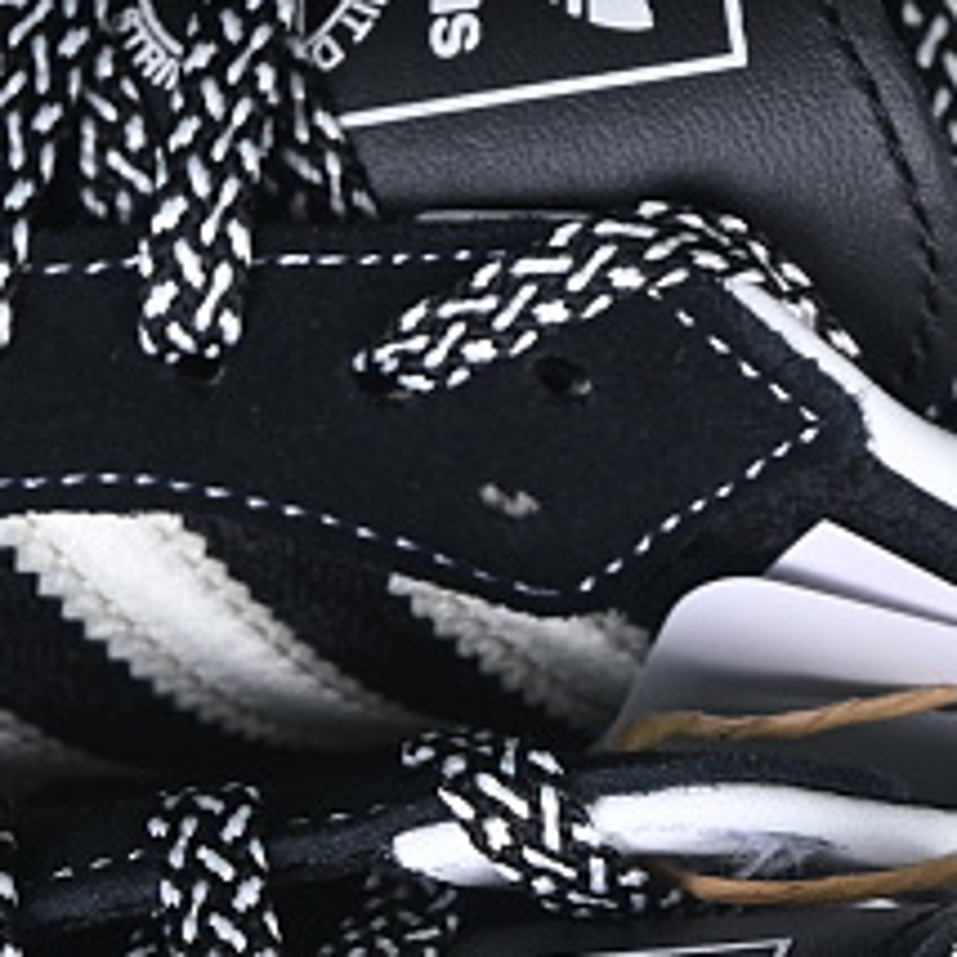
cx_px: 331
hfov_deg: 5.5
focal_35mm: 321
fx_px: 10040
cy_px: 944
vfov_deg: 5.4
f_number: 6.3
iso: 160
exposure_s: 1/60
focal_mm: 50
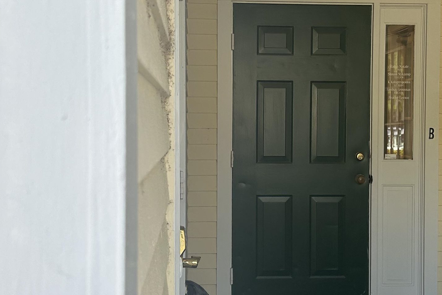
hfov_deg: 34.4
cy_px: 144
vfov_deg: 23.4
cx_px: 257
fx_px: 712
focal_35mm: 58
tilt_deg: -1.6
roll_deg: +0.6
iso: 50
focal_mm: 5.7
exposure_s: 1/504
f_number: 1.5
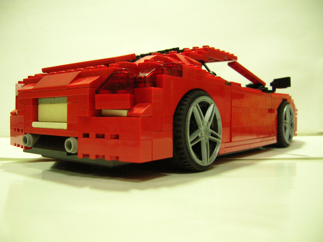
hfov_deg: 54.0
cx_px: 162
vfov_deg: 41.7
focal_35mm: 34
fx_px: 317
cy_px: 121
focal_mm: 5.7
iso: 179
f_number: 2.9
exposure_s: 1/4.2
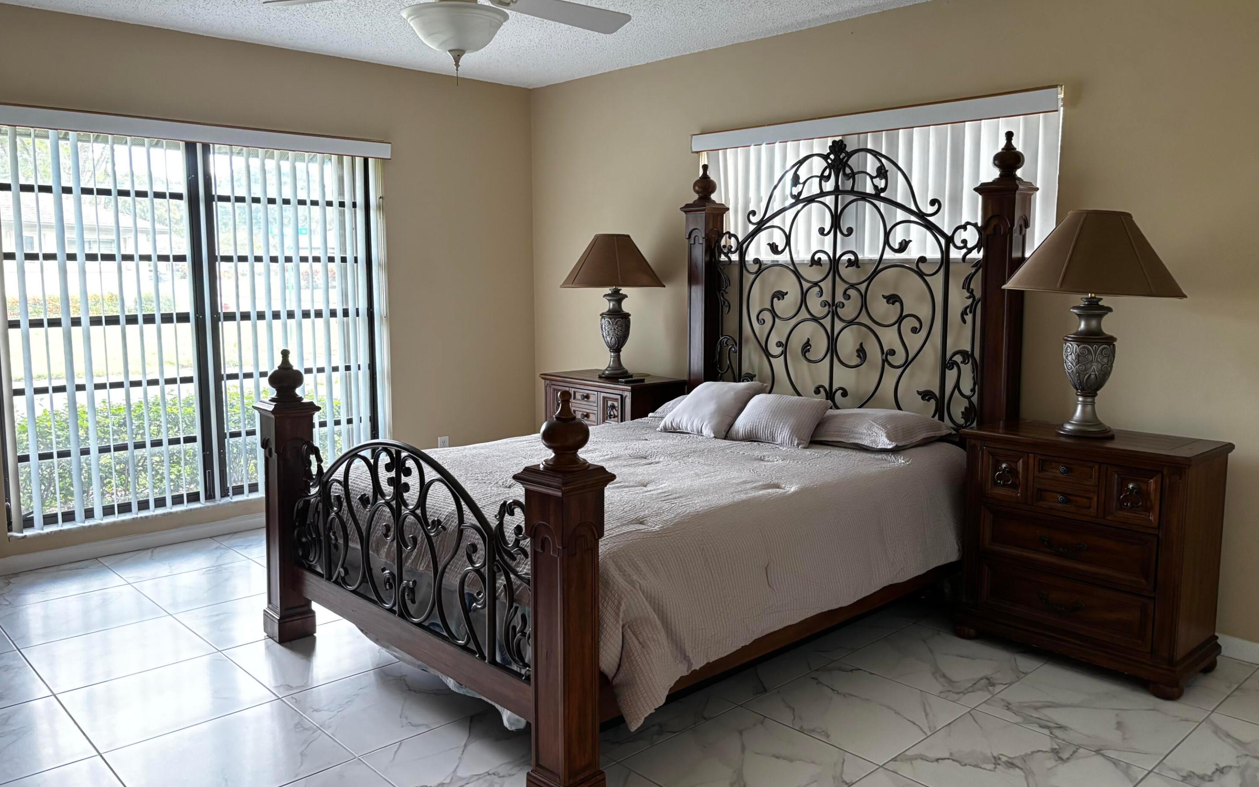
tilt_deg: -7.6
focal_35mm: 28
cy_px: 378
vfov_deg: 44.5
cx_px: 638
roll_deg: -0.3
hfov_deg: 66.5
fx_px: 961
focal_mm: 5.96
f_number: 1.6
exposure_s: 1/40
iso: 500
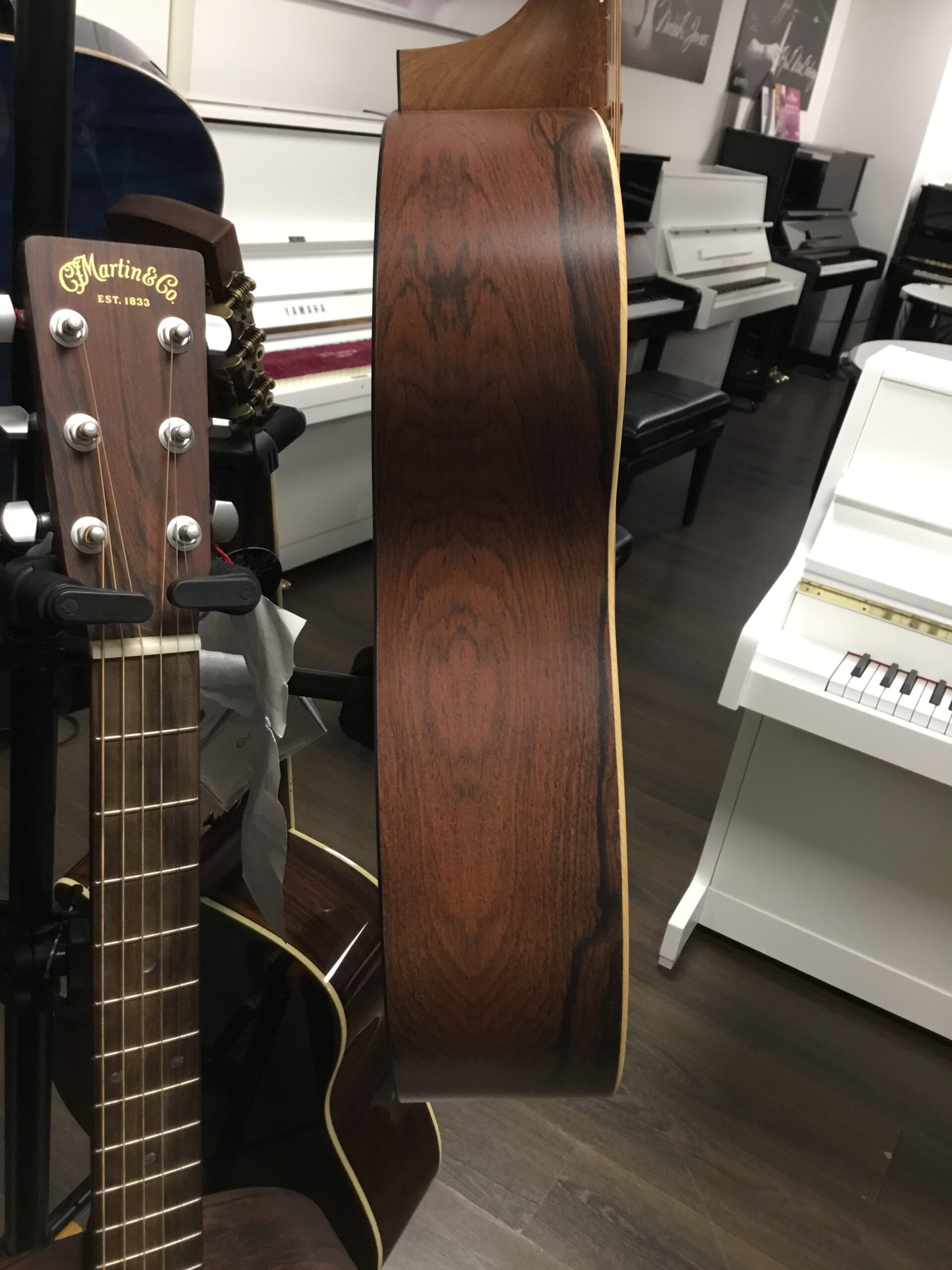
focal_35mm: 31
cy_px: 635
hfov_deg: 45.4
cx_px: 476
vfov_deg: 58.4
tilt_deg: -25.6
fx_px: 1137
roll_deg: -10.5
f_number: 2.4
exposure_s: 1/33
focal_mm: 3.3
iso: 160
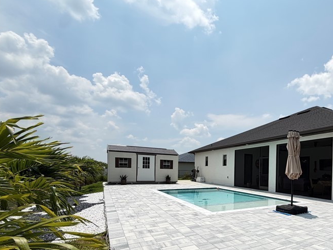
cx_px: 259
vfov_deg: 59.3
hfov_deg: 70.0
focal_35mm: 22
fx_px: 212
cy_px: 172
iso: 20
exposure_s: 1/1167
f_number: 2.2
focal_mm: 2.22
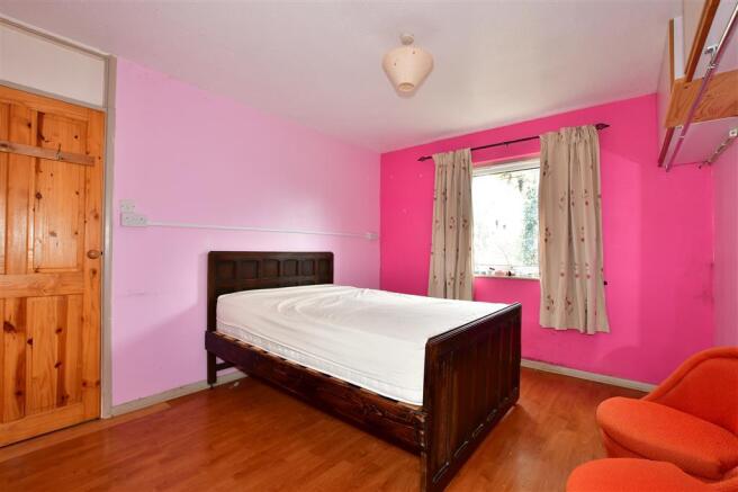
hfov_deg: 100.4
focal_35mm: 15
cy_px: 246
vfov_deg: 77.3
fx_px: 307
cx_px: 369
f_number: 7.1
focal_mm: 10
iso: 320
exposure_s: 1/5
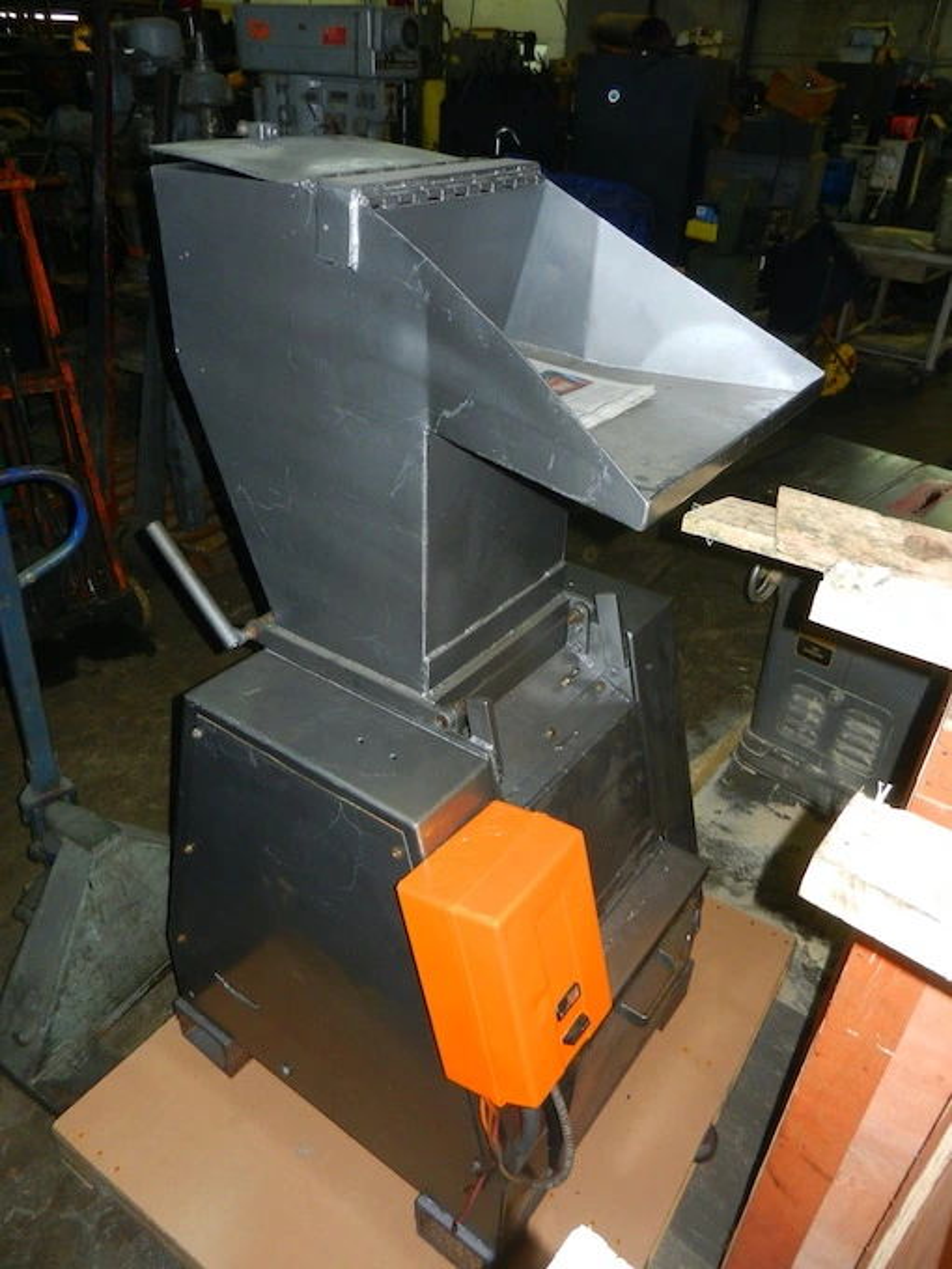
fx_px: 917
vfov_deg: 69.4
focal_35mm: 25
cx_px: 476
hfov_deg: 54.9
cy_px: 634
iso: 250
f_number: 3.5
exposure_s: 1/30
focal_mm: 4.5
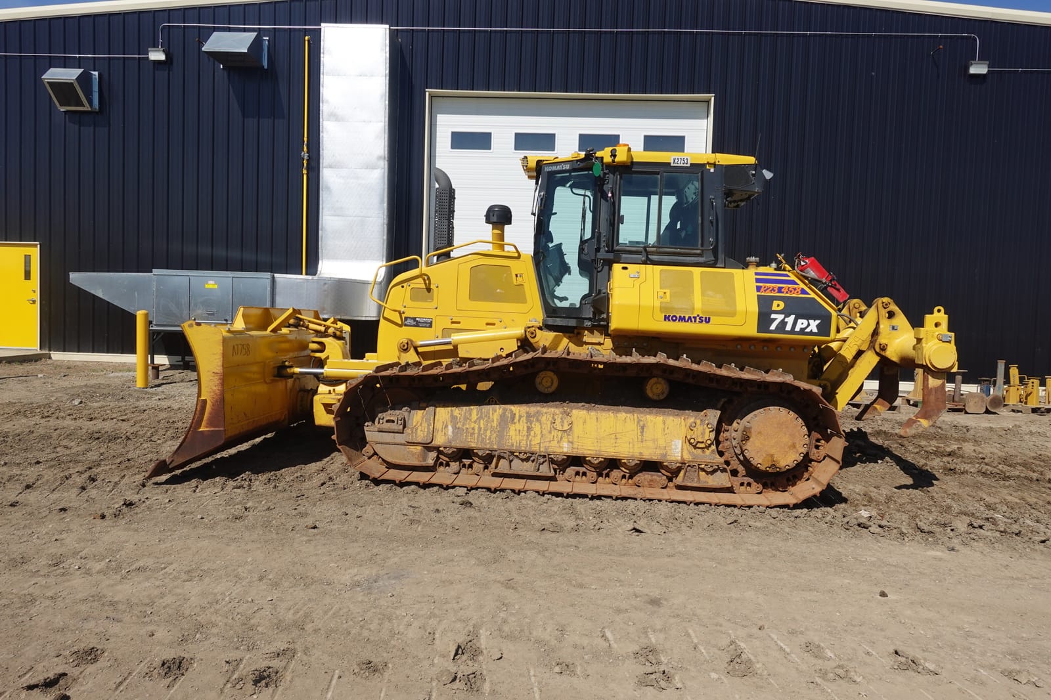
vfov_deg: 53.1
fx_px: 700
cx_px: 526
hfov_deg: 73.8
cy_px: 350
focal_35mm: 24
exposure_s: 1/800
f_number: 5.6
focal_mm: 9.4
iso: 125
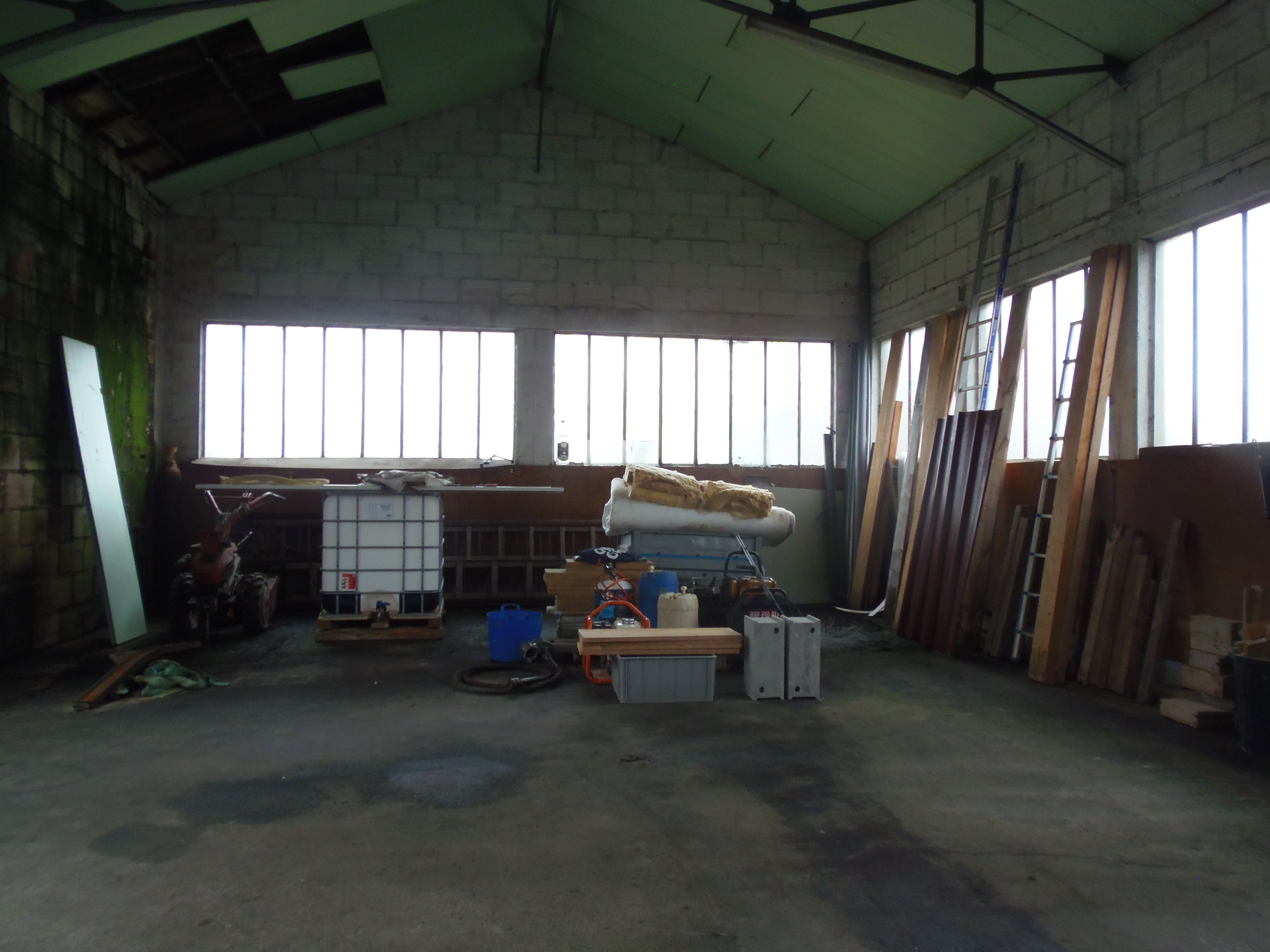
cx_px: 635
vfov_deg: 56.8
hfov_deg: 71.6
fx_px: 881
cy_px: 476
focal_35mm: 24
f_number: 2.9
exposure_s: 1/30
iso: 160
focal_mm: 4.3
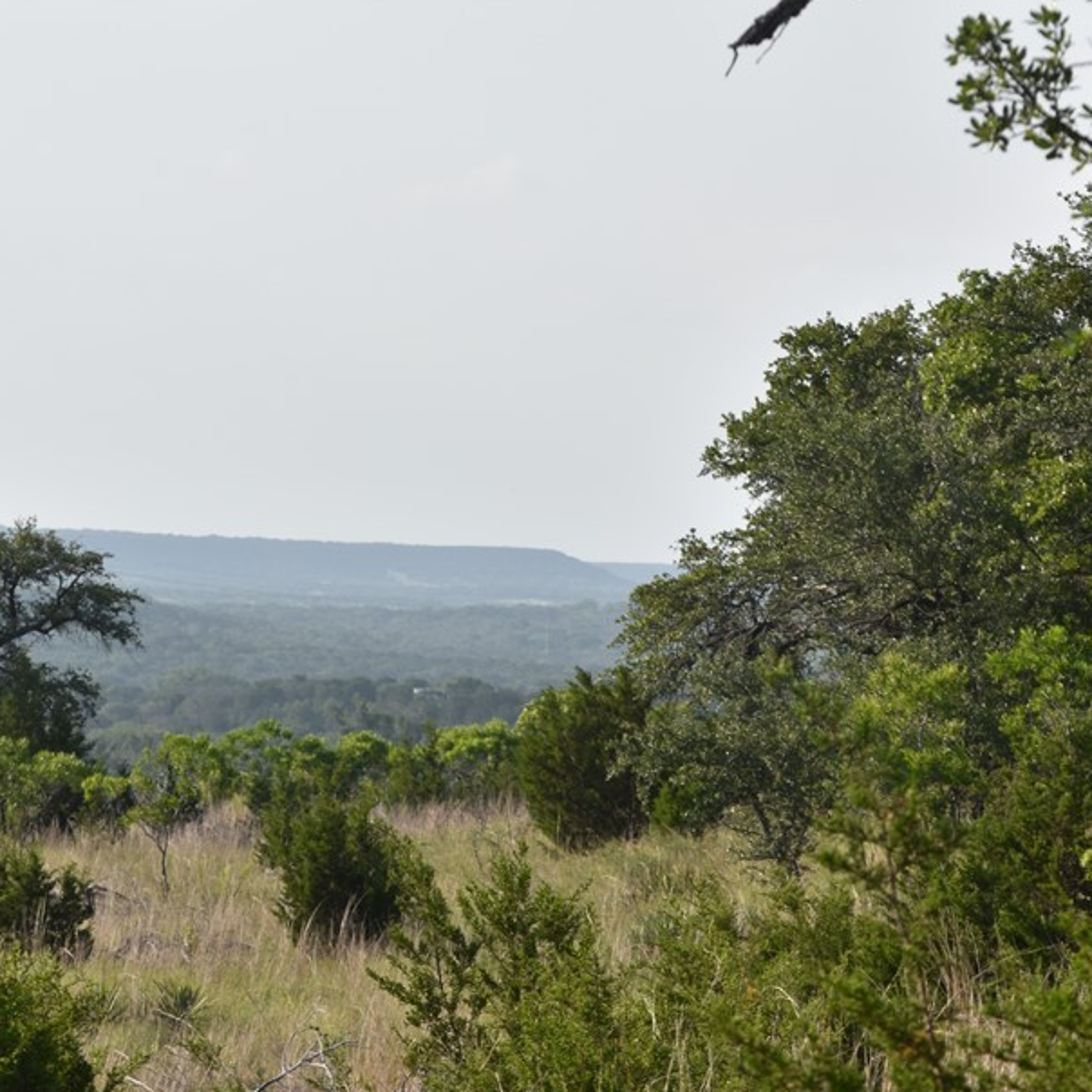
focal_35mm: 211
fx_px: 7531
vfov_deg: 8.3
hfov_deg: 8.3
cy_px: 645
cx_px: 369
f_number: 9
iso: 100
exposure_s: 1/200
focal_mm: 92
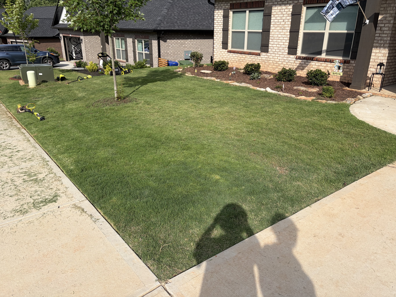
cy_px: 143
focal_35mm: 27
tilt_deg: -19.7
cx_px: 199
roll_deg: +0.2
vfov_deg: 51.3
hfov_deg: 65.3
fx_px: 309
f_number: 1.6
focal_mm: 5.96
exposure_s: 1/3279
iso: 50
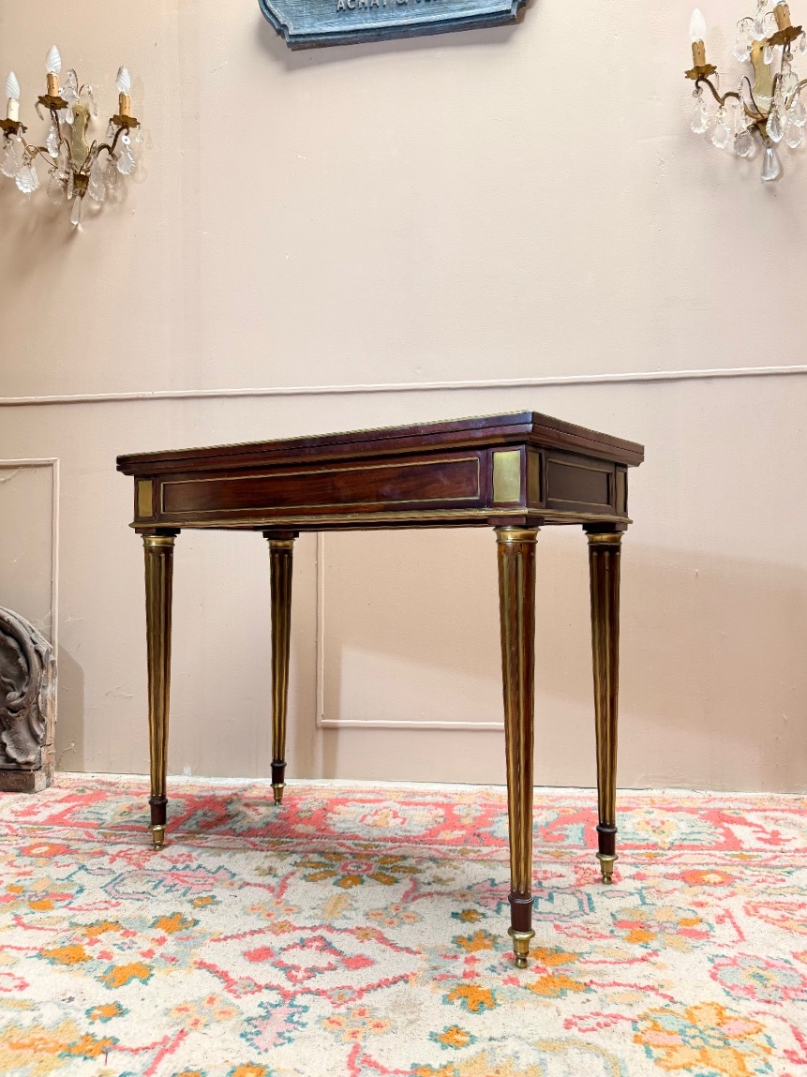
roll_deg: +2.7
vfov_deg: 71.6
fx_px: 746
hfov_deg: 56.8
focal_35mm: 24
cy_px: 538
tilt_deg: +0.7
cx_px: 404
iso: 400
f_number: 1.78
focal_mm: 6.76
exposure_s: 1/60
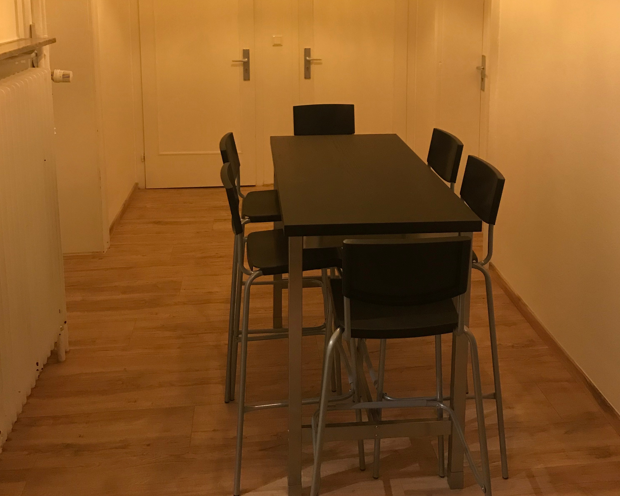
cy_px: 94
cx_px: 308
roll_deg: +1.0
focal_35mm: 37
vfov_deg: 38.5
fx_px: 679
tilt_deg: -8.6
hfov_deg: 49.1
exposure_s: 1/14
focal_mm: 3.99
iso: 100
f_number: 1.8
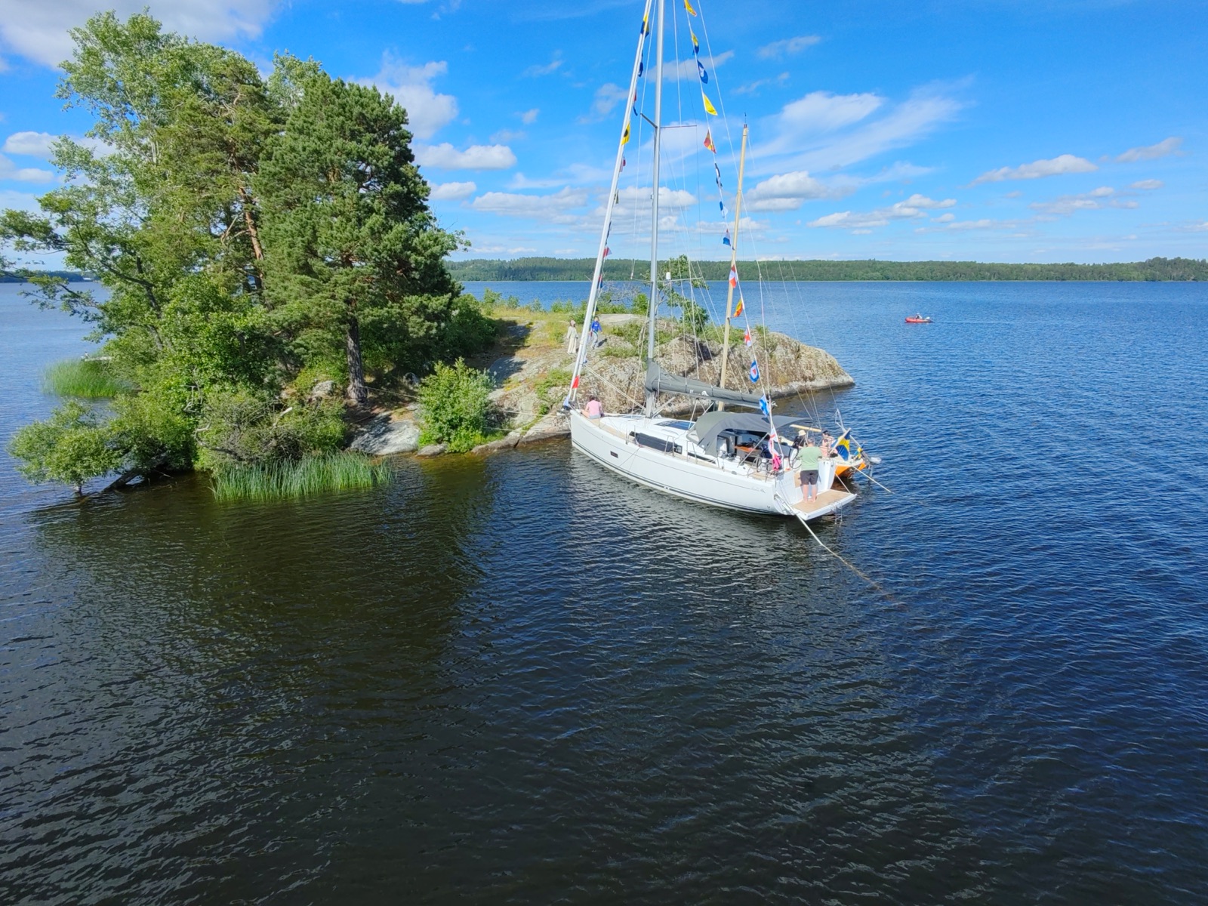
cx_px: 604
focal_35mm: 16
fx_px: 558
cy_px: 453
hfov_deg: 94.5
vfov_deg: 78.1
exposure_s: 1/806
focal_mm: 16
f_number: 2.55
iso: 302
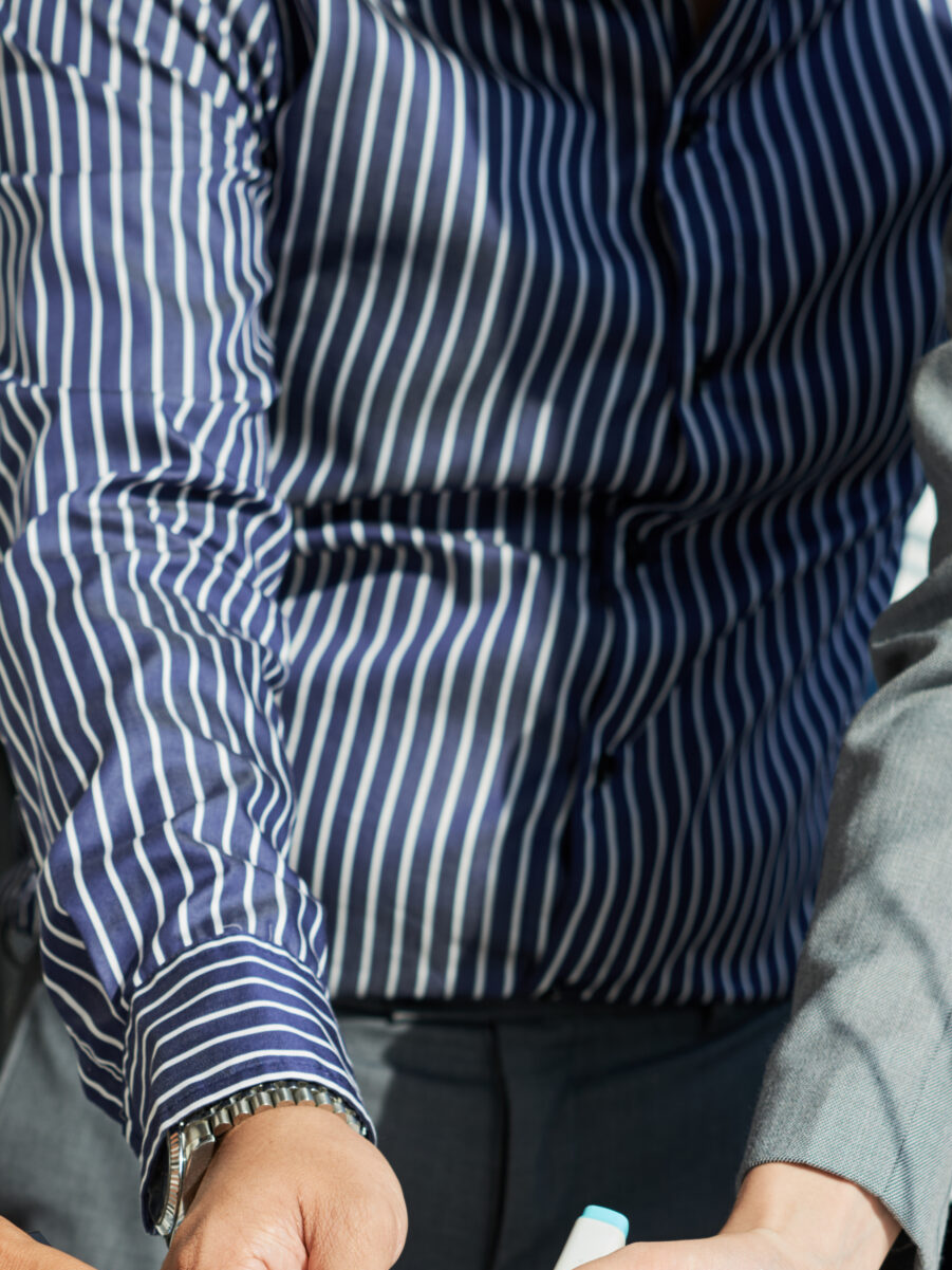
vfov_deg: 15.7
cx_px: 345
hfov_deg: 12.0
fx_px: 4509
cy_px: 1294
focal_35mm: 123
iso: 50
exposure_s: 1/250
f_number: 5.6
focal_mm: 60
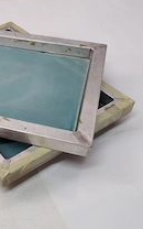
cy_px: 128
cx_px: -10
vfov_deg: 41.0
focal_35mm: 49
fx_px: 306
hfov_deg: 24.7
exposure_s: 1/33.3
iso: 334
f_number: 1.75
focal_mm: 5.25
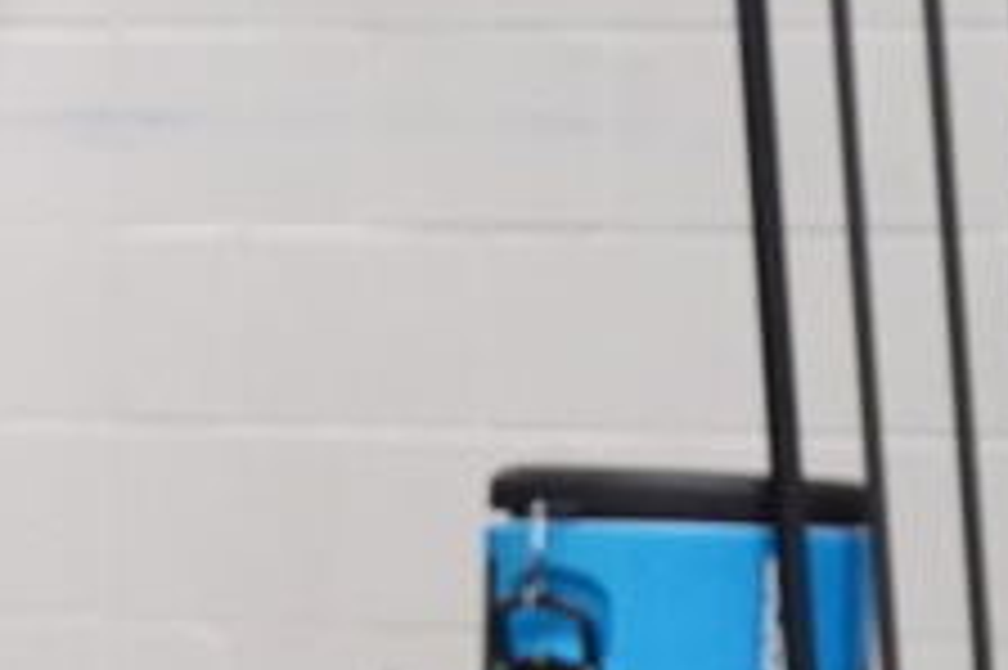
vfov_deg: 1.1
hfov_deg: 1.7
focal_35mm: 1214
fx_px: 33966
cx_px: -261
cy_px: 387
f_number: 3.5
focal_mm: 168
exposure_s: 1/640
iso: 6400
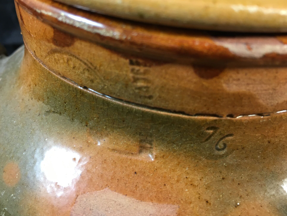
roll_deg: -2.7
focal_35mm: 30
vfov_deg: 46.8
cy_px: 110
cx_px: 144
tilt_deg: -37.6
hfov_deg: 60.0
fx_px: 249
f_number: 2.2
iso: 50
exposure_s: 1/17
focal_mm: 4.15
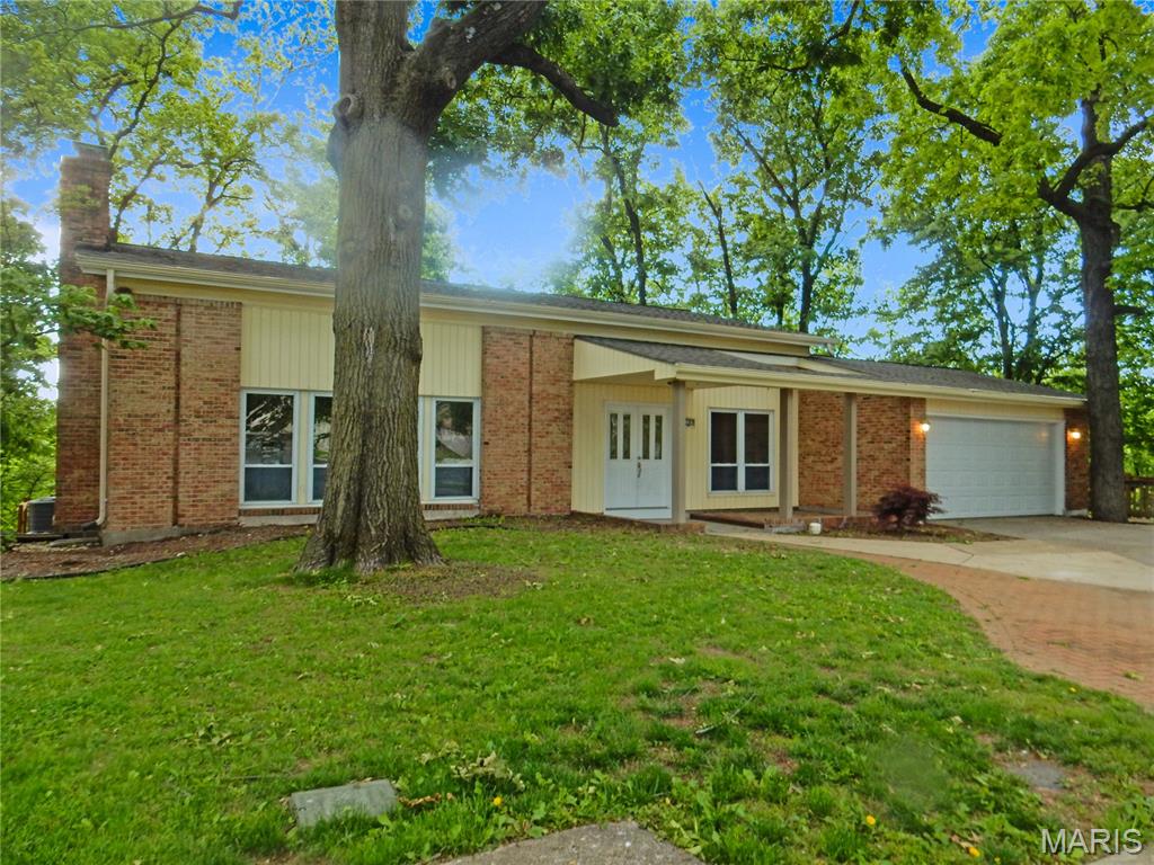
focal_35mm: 25
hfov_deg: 69.4
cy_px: 432
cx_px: 577
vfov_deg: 54.9
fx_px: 833
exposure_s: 1/60
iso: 125
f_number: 3.7
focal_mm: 4.5
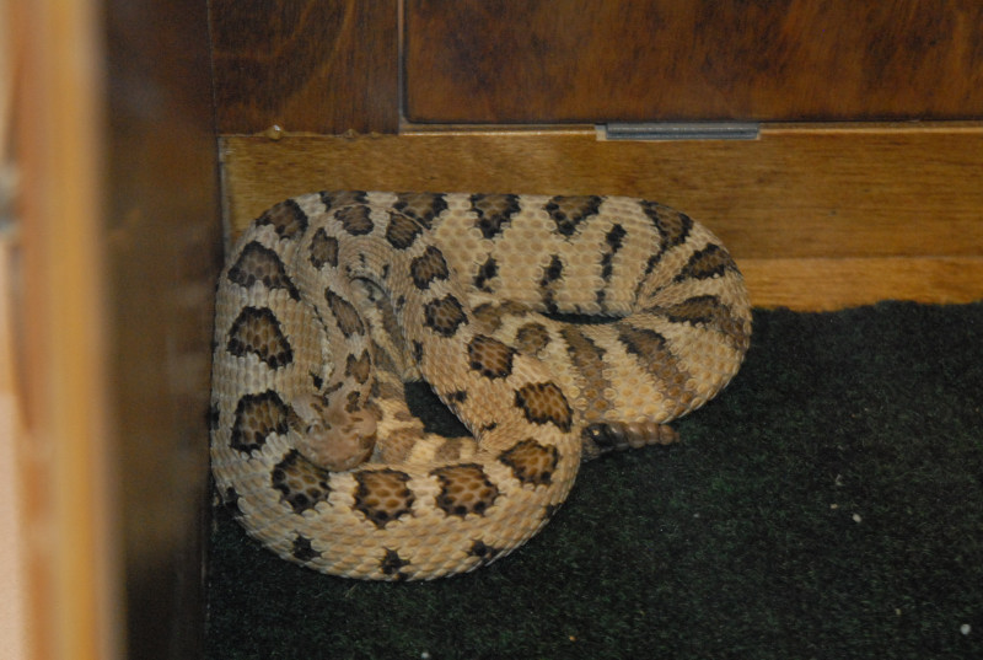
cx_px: 492
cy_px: 330
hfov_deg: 18.1
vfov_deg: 12.2
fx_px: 3078
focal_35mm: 112
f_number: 5.6
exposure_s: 1/30
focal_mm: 75
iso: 1600
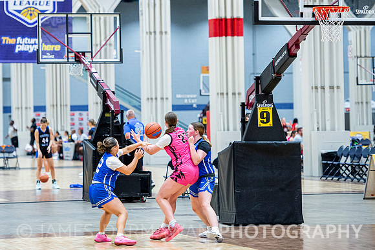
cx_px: 137
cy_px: 79
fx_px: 1919
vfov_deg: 7.4
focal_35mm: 184
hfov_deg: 11.2
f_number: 2.8
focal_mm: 135
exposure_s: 1/320
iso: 2000
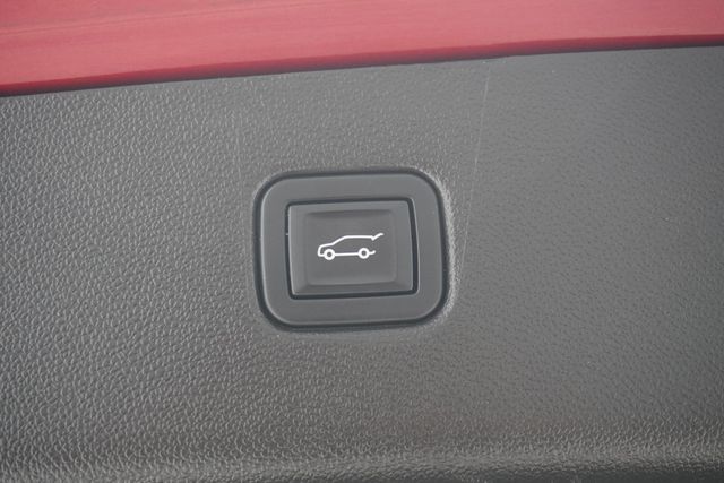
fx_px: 1046
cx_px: 362
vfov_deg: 26.0
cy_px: 242
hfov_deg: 38.2
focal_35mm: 52
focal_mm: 35
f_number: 5.6
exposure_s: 1/60
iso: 2500
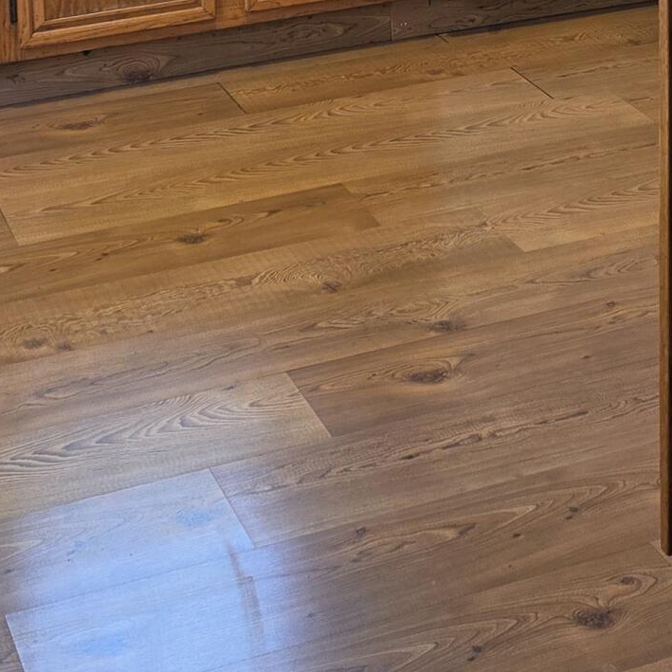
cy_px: -354
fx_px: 1889
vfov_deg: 17.9
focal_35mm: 86
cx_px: 521
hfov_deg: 20.0
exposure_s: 1/120
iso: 80
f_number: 1.4
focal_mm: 6.5
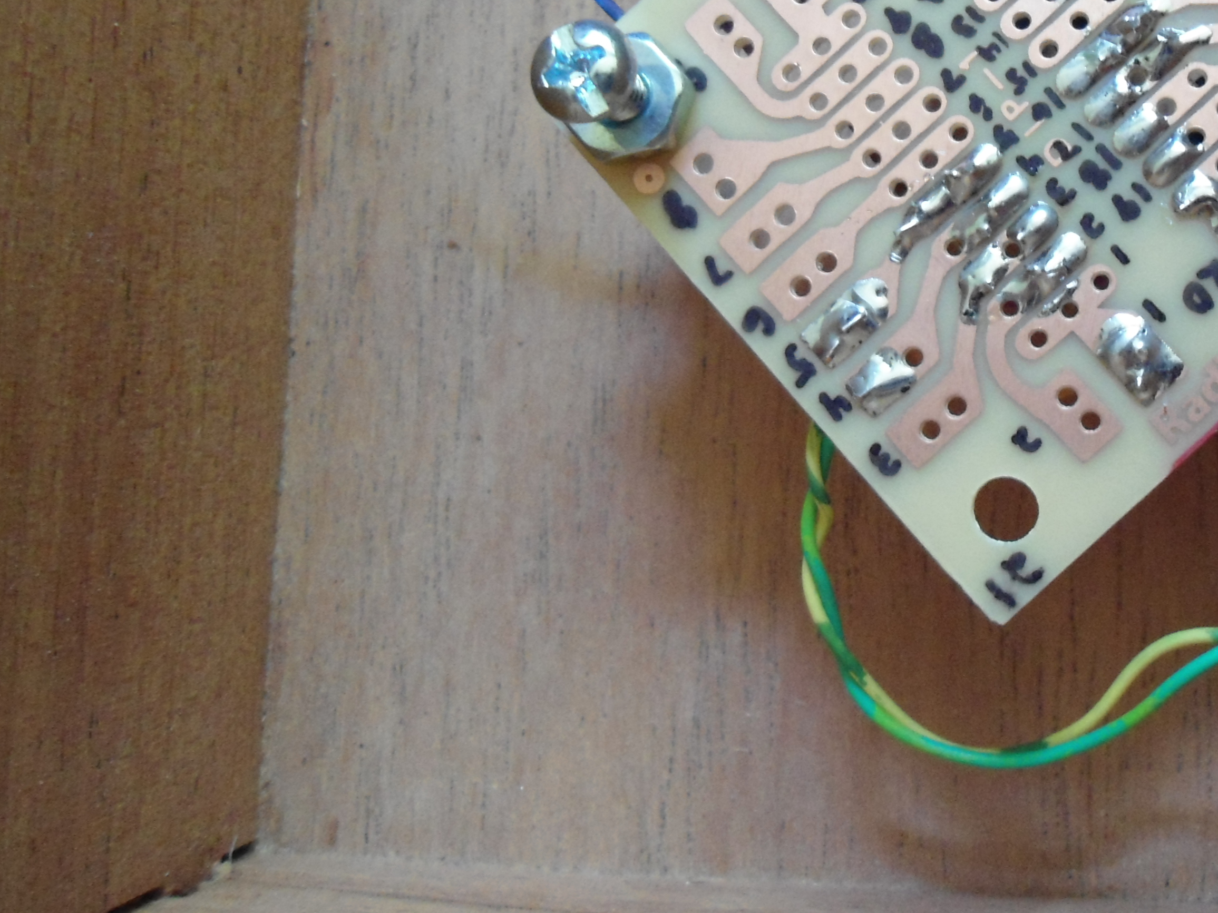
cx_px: 986
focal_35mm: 45
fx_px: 1583
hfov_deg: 40.3
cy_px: 258
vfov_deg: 31.7
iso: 400
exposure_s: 1/15
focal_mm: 4.7
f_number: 2.8
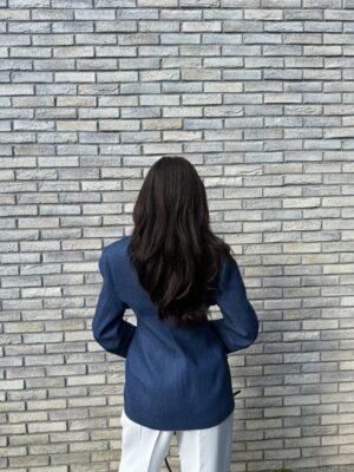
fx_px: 327
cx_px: 177
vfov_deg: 71.6
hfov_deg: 56.8
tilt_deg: -3.8
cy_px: 236
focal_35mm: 24
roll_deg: +1.7
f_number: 1.78
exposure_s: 1/1553
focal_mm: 6.76
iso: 80
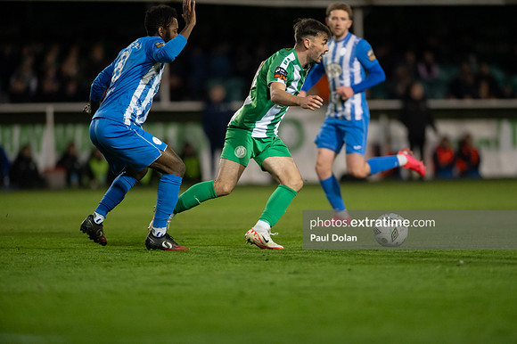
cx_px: 258
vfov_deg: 4.6
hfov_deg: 6.9
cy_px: 172
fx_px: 4306
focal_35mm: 300
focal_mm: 300
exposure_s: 1/1000
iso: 6400
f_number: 2.8
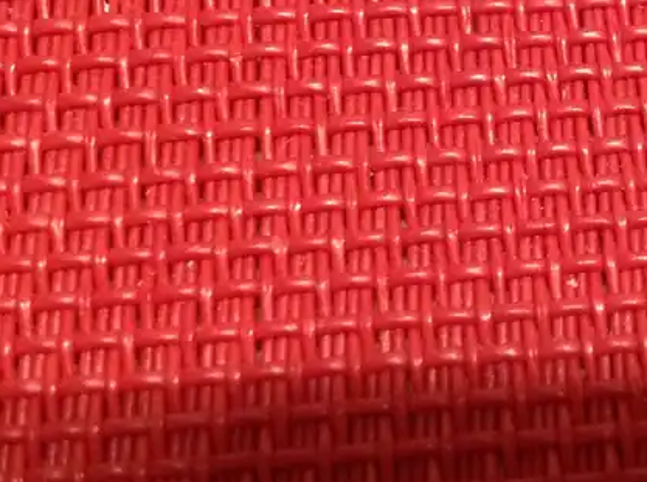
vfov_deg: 17.3
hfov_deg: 22.5
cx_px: 631
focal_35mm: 84
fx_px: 1567
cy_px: 82
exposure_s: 1/15
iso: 320
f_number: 2.4
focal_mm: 4.28
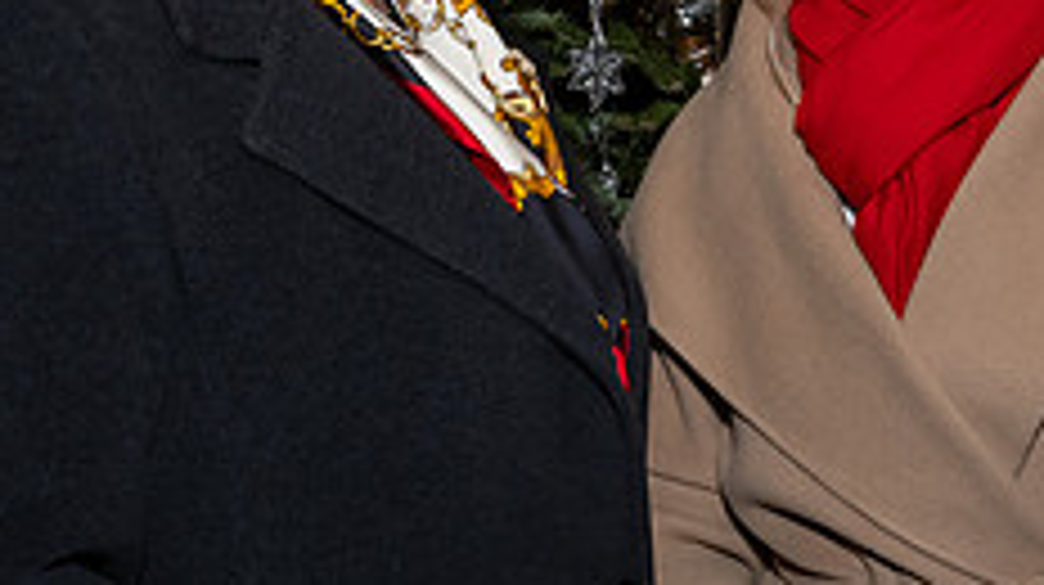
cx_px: 619
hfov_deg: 20.9
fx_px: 2821
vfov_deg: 11.8
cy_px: 91
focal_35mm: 102
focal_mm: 20
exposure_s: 1/250
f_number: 8
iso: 500
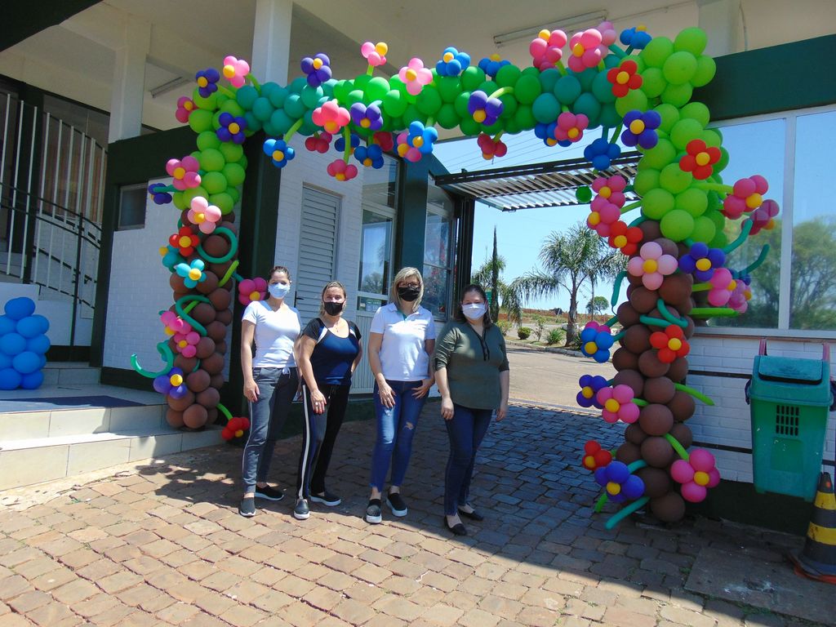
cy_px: 314
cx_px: 418
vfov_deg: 54.9
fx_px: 604
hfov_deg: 69.4
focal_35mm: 25
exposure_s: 1/800
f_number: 3
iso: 80
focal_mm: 4.5
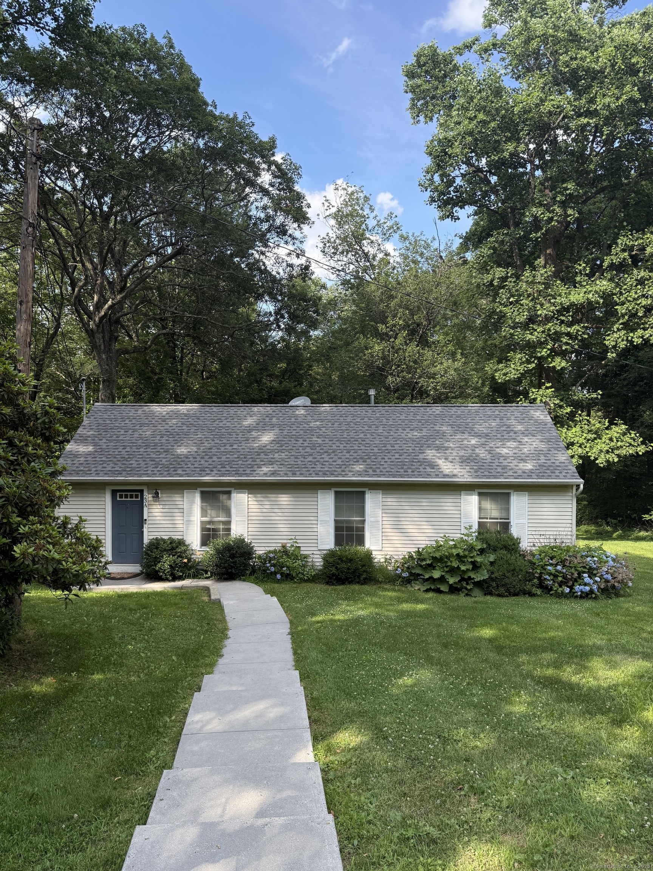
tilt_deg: -2.2
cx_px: 326
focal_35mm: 24
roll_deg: +0.1
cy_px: 436
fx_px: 604
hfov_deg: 56.8
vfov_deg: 71.6
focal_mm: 6.76
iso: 100
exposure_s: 1/1156
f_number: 1.78
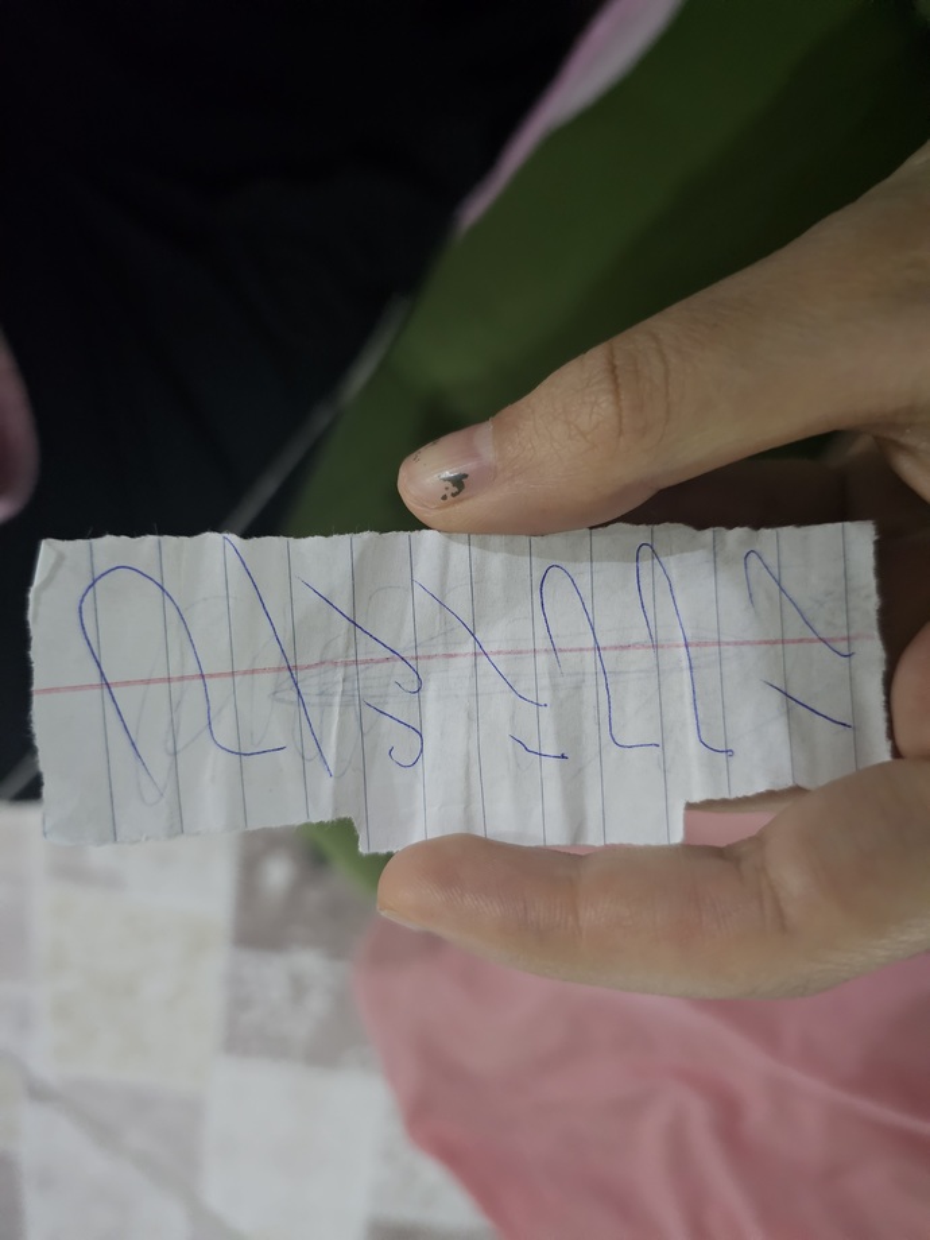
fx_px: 824
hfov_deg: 58.9
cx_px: 465
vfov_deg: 73.9
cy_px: 620
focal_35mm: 23
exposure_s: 1/27
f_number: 1.7
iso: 1600
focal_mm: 6.3
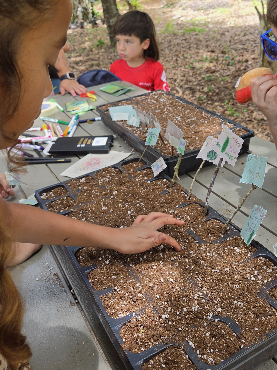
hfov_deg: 58.9
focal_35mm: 23
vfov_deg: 73.9
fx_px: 245
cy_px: 185
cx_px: 138
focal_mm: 5.4
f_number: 1.8
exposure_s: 1/182
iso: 50
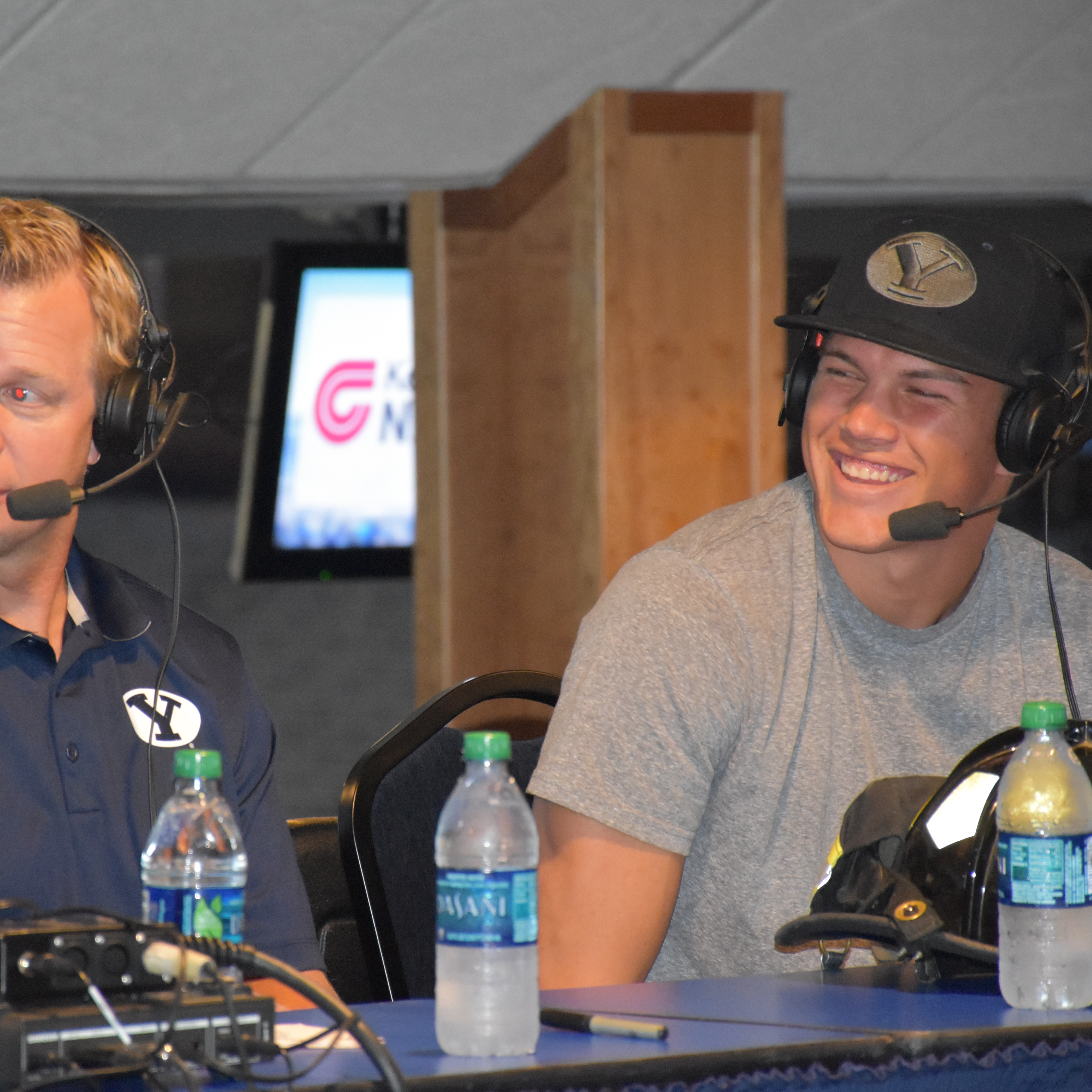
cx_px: 446
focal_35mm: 268
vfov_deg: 6.5
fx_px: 9565
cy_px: 546
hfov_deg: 6.5
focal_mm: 140
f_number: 5.6
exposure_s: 1/60
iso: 5600
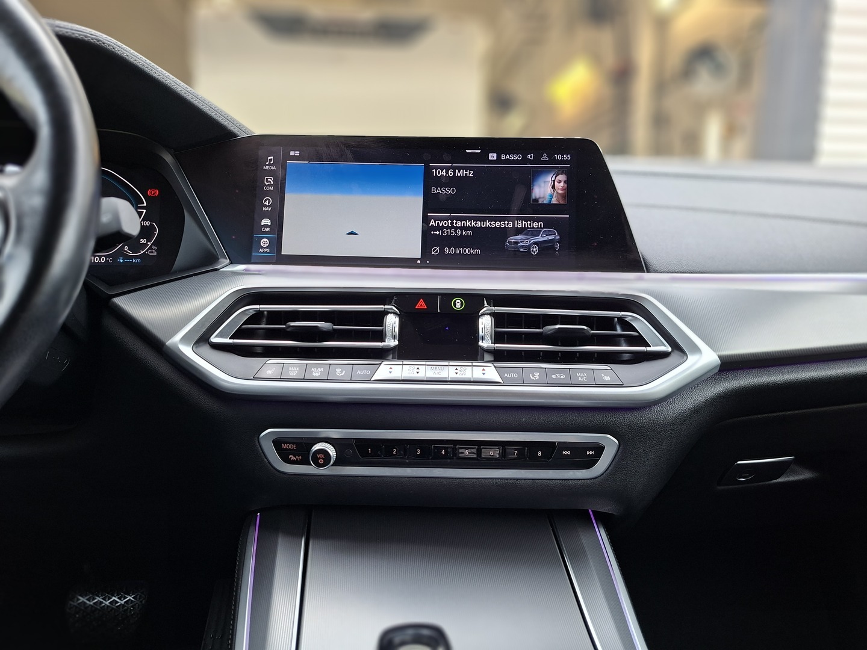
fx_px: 576
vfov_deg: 58.9
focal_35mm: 23
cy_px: 325
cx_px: 434
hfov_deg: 73.9
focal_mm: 5.54
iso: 160
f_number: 1.8
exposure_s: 1/100
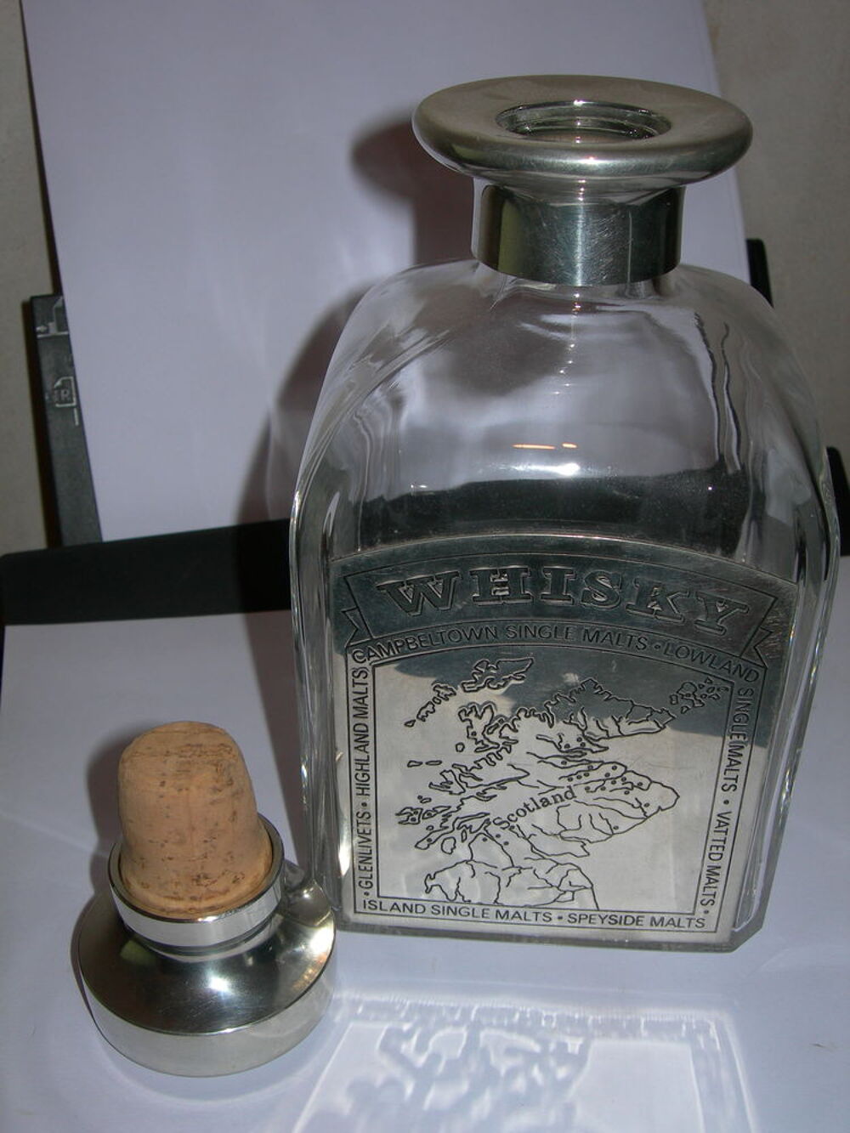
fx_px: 1342
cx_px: 425
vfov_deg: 45.8
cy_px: 566
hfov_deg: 35.1
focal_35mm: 41
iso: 50
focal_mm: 8.5
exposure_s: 1/60.1
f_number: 4.9
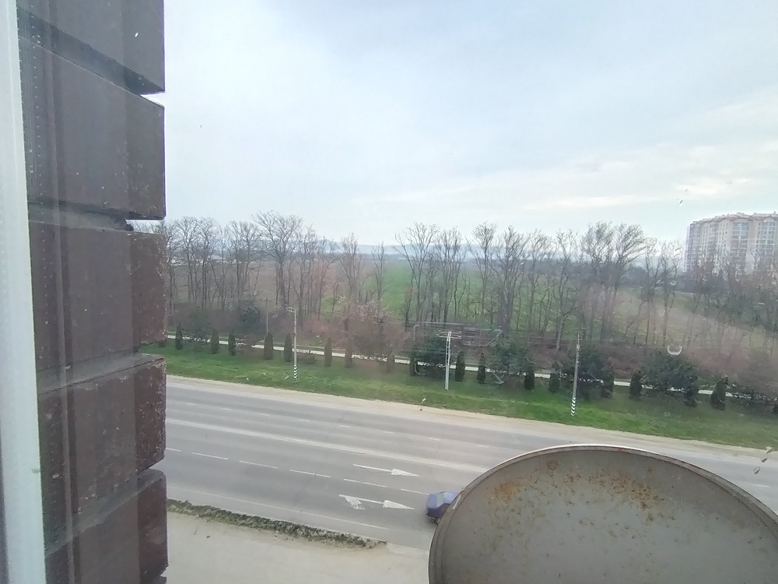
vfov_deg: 78.1
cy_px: 292
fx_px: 360
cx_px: 389
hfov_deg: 94.5
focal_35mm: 16
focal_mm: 1.42
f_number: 2.2
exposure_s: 1/108
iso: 100
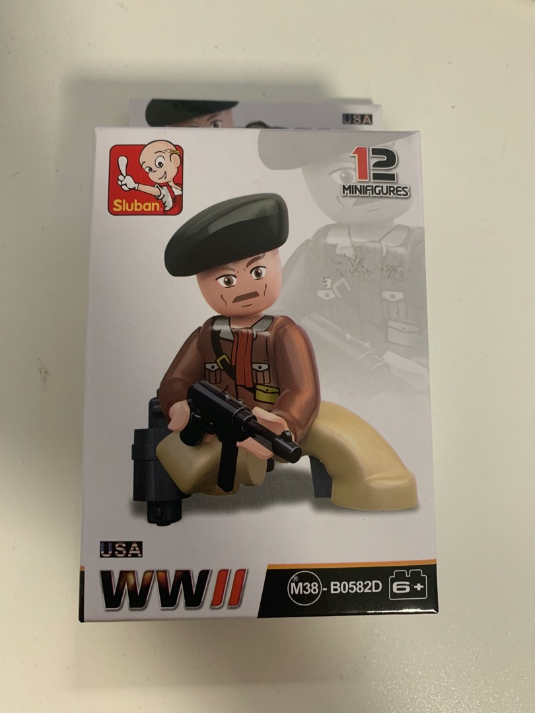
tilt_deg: -81.3
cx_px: 268
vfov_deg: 67.3
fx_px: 536
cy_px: 356
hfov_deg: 53.1
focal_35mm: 26
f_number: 1.8
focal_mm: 4.25
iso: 250
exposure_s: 1/50
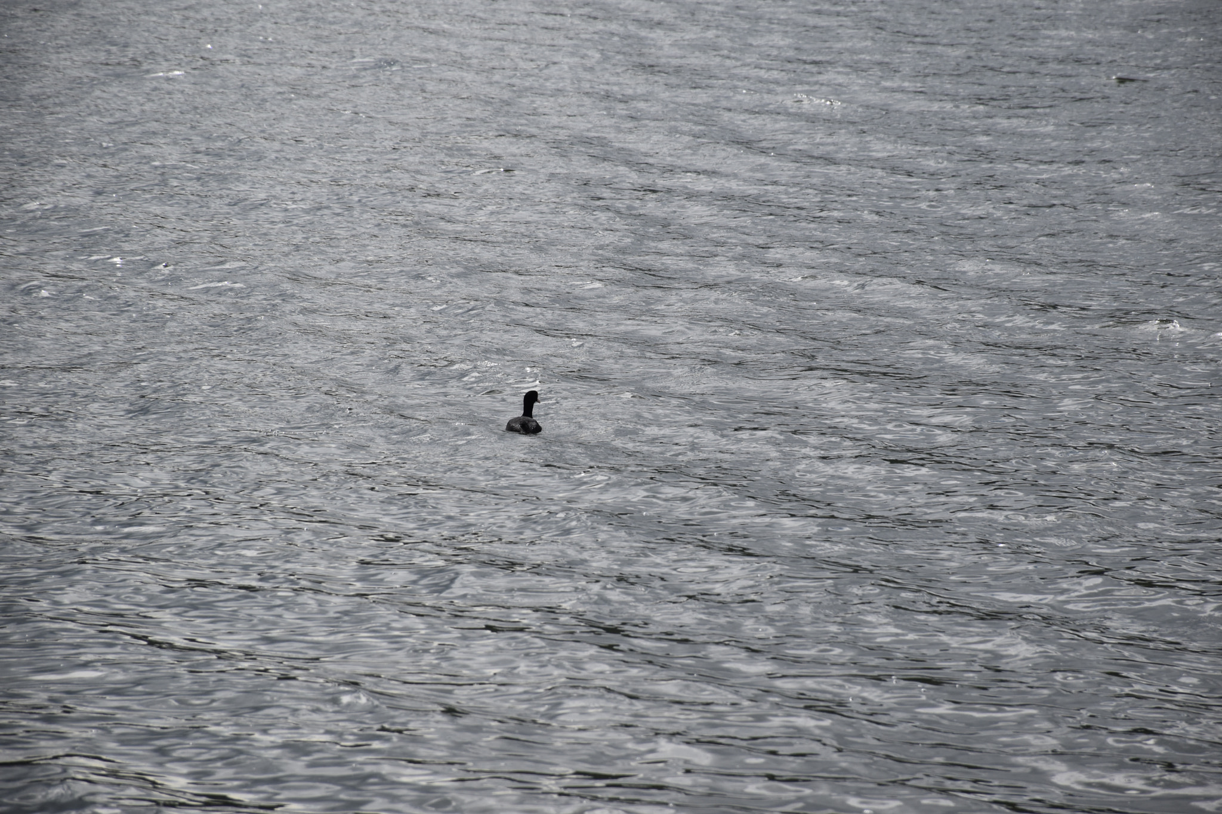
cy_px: 407
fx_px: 7127
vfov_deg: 6.5
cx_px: 611
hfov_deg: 9.8
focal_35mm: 210
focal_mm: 140
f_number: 7.1
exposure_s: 1/800
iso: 200
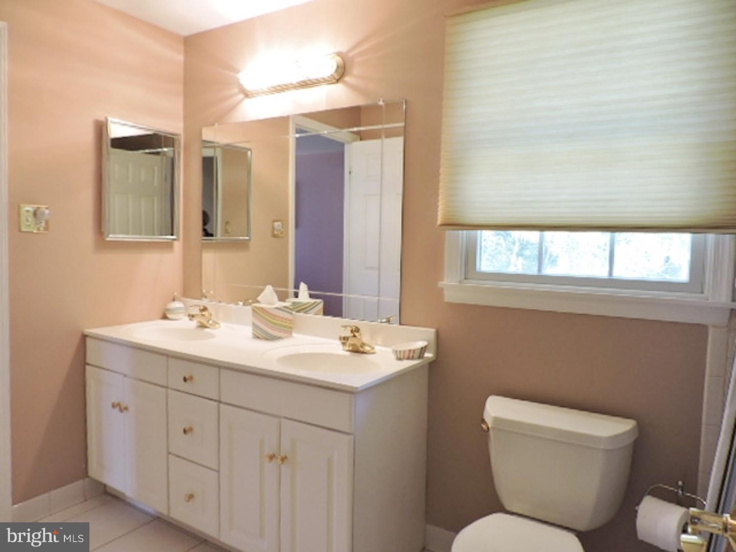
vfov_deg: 56.8
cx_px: 368
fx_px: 510
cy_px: 276
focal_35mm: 24
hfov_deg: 71.6
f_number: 3
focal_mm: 4.3
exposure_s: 1/30
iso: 160
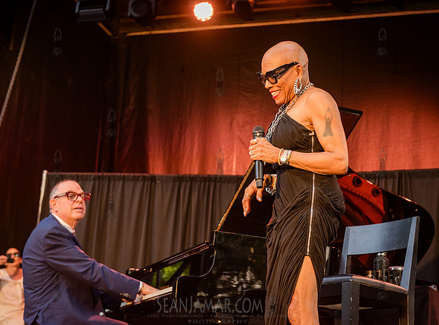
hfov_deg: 29.0
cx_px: 263
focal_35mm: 67
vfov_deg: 21.7
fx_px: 848
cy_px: 149
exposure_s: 1/400
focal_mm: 58
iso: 2500
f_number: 4
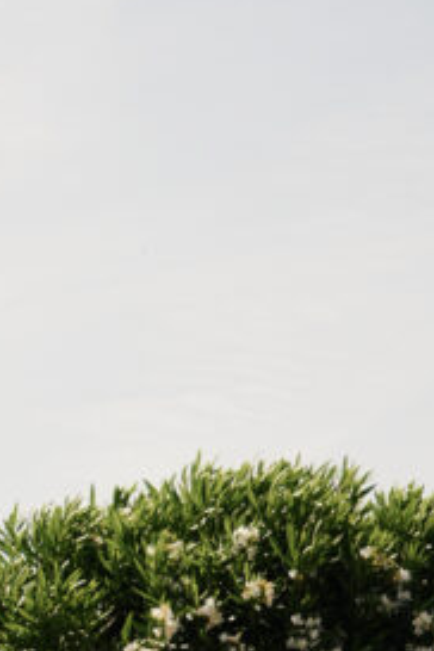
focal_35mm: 159
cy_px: 971
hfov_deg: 8.2
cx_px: -447
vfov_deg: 12.3
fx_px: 2875
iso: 100
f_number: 4
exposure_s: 1/500
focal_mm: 31
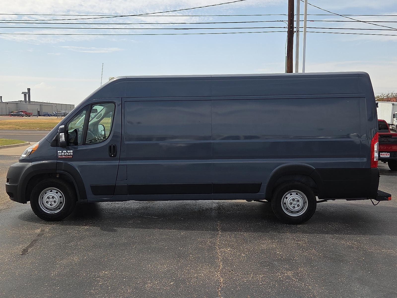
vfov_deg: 40.7
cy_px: 149
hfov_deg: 52.6
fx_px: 401
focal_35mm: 35
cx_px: 198
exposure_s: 1/5000
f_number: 1.8
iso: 77
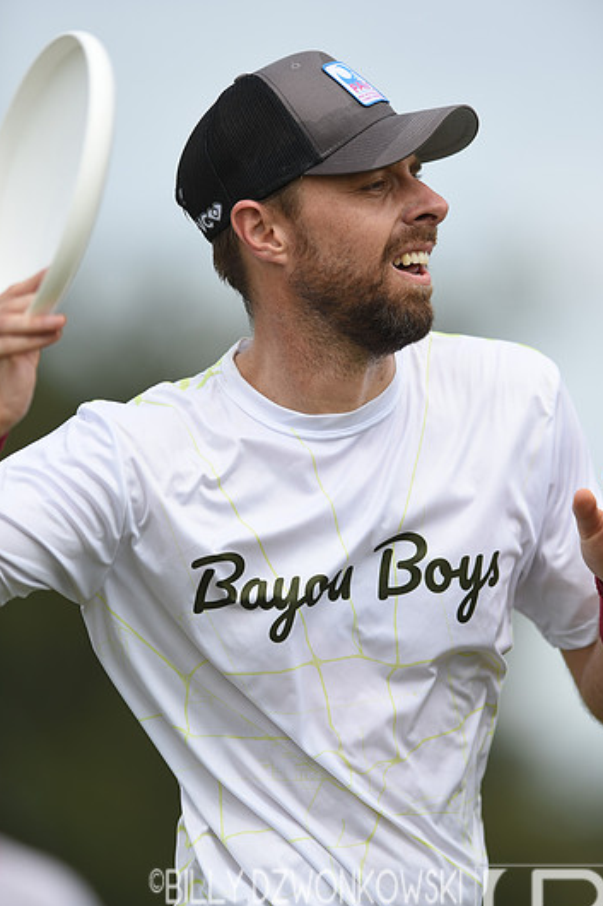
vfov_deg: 4.7
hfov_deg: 3.1
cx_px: 311
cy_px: 480
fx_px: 11011
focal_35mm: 438
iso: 100
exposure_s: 1/1600
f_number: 2.8
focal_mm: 400
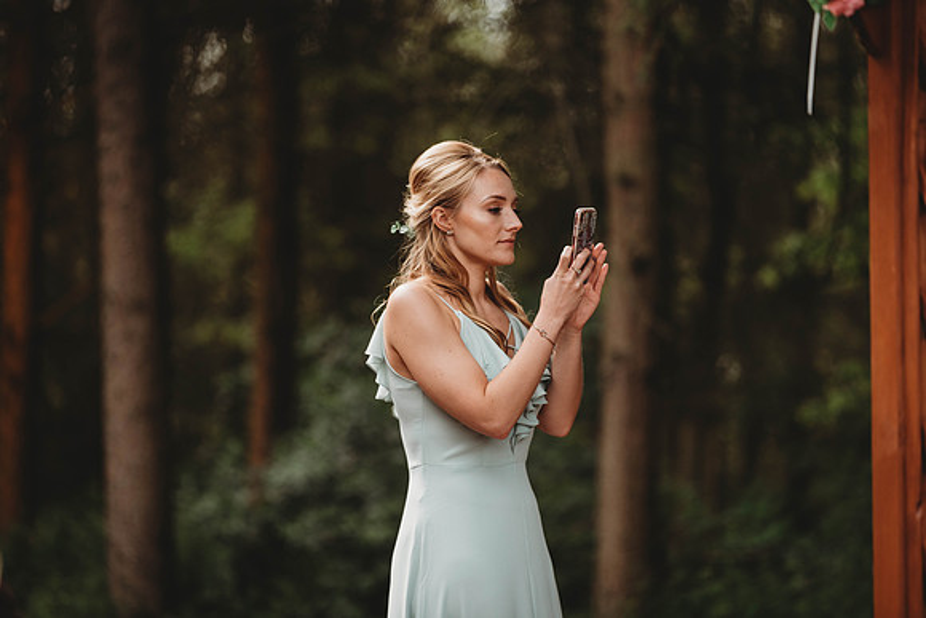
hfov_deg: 10.3
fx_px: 5145
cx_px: 463
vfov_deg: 6.9
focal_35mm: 200
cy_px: 309
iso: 200
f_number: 2.8
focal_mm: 200
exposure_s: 1/500
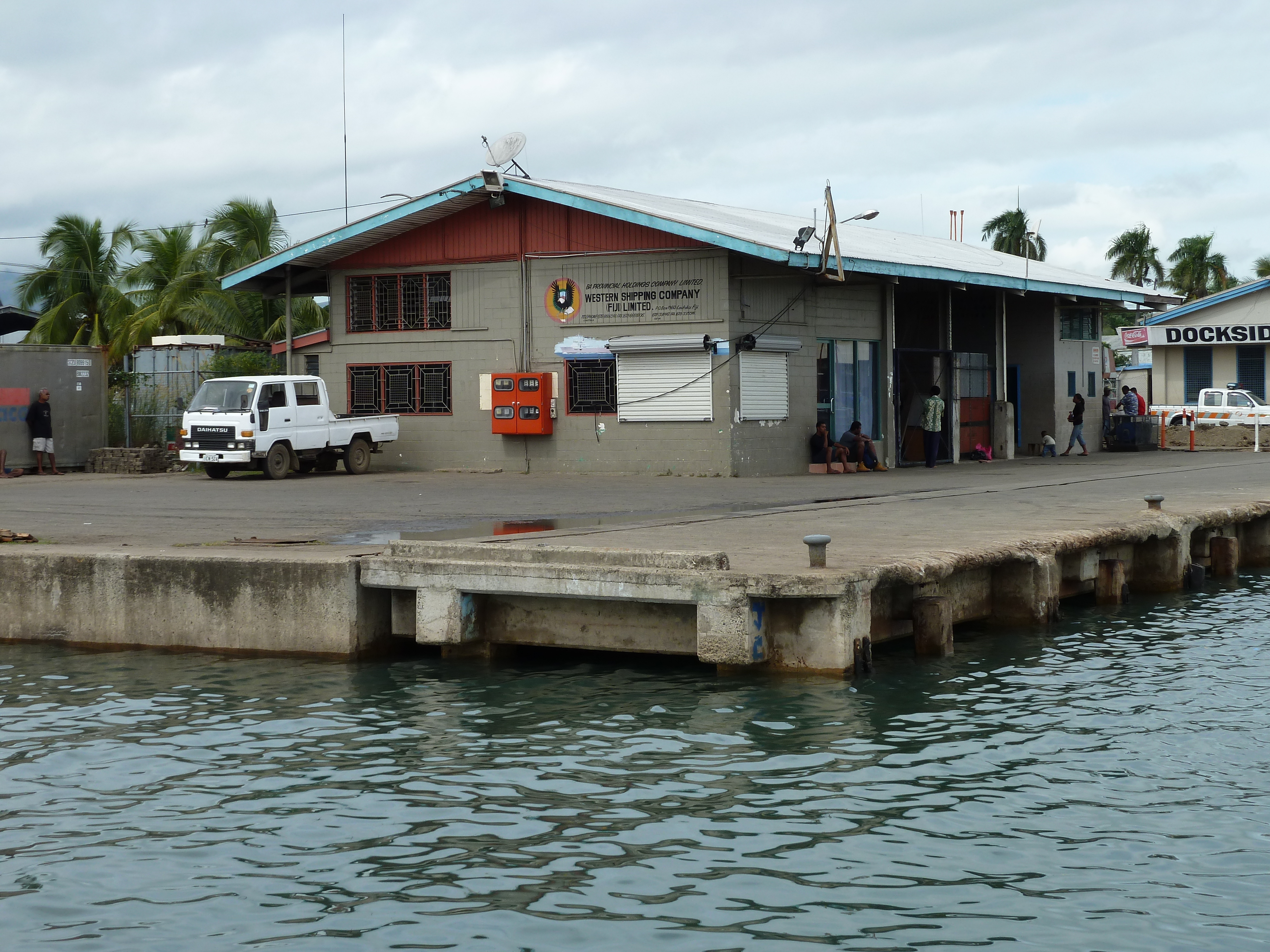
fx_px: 2311
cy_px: 476
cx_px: 635
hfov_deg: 30.7
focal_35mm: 63
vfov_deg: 23.3
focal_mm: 10.3
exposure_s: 1/400
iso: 80
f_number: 4.5
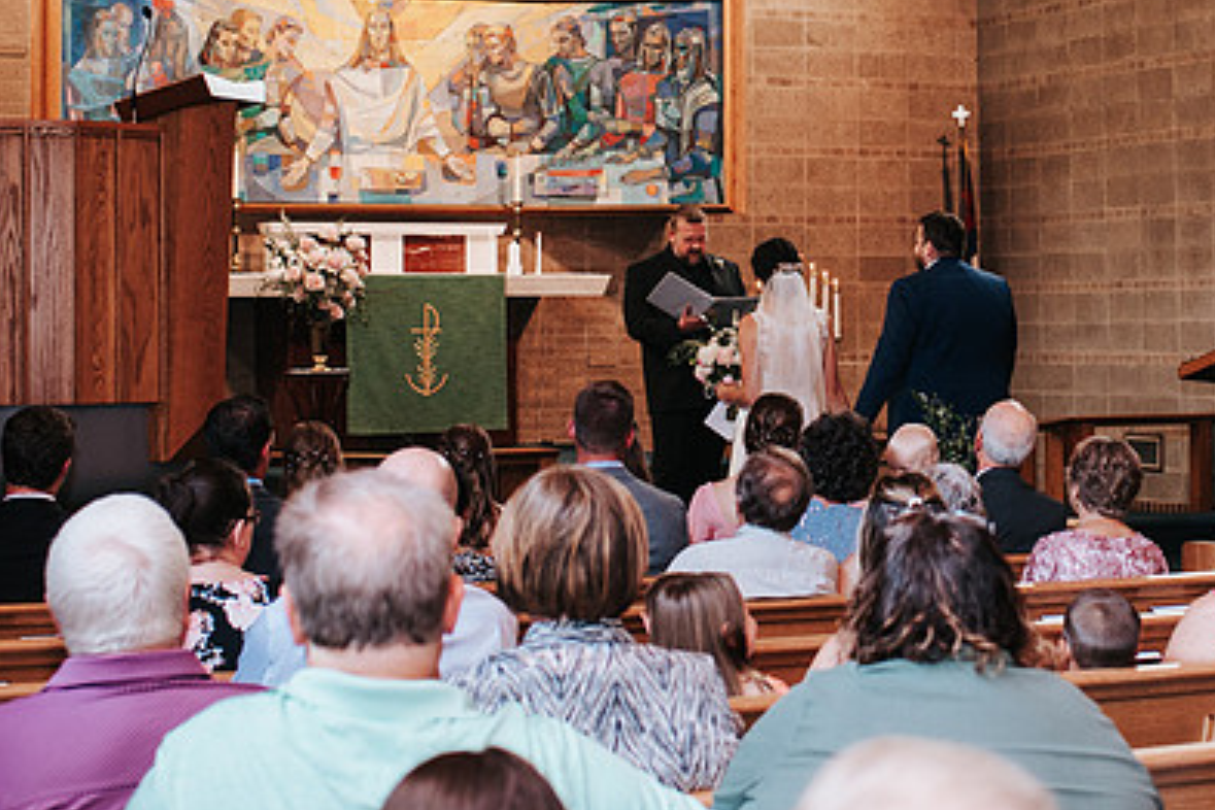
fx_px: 2767
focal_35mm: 82
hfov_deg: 24.6
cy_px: 191
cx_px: 868
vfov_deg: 16.6
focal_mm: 35
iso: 450
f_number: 3.2
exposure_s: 1/125
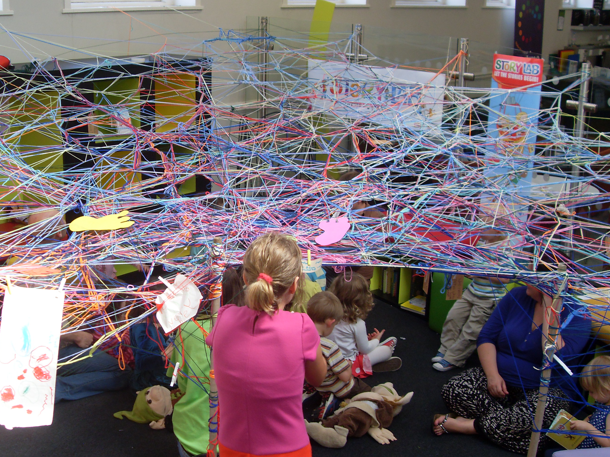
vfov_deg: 33.6
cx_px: 270
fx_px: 758
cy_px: 231
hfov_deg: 43.8
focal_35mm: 43
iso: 80
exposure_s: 1/90
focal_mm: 6.3
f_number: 2.8
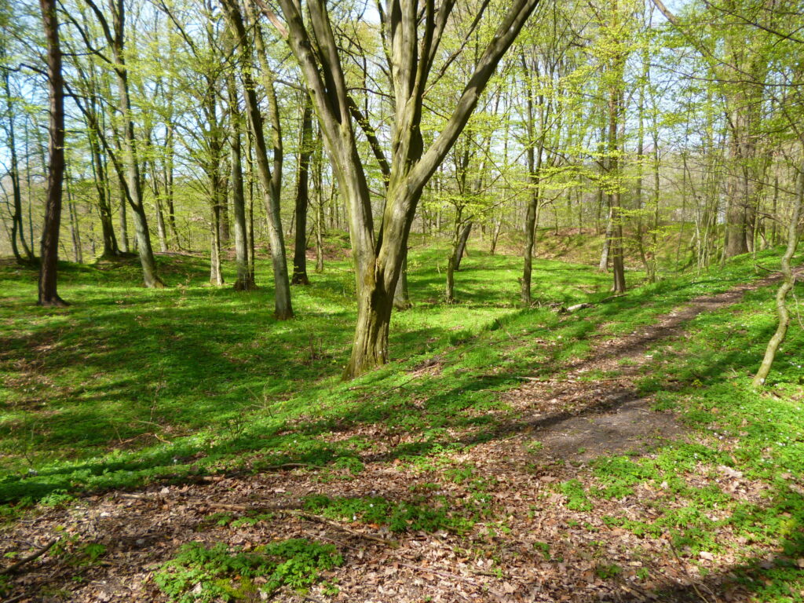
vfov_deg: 49.7
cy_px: 302
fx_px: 650
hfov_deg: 63.4
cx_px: 402
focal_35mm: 28
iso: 100
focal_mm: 5
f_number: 3.1
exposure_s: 1/200
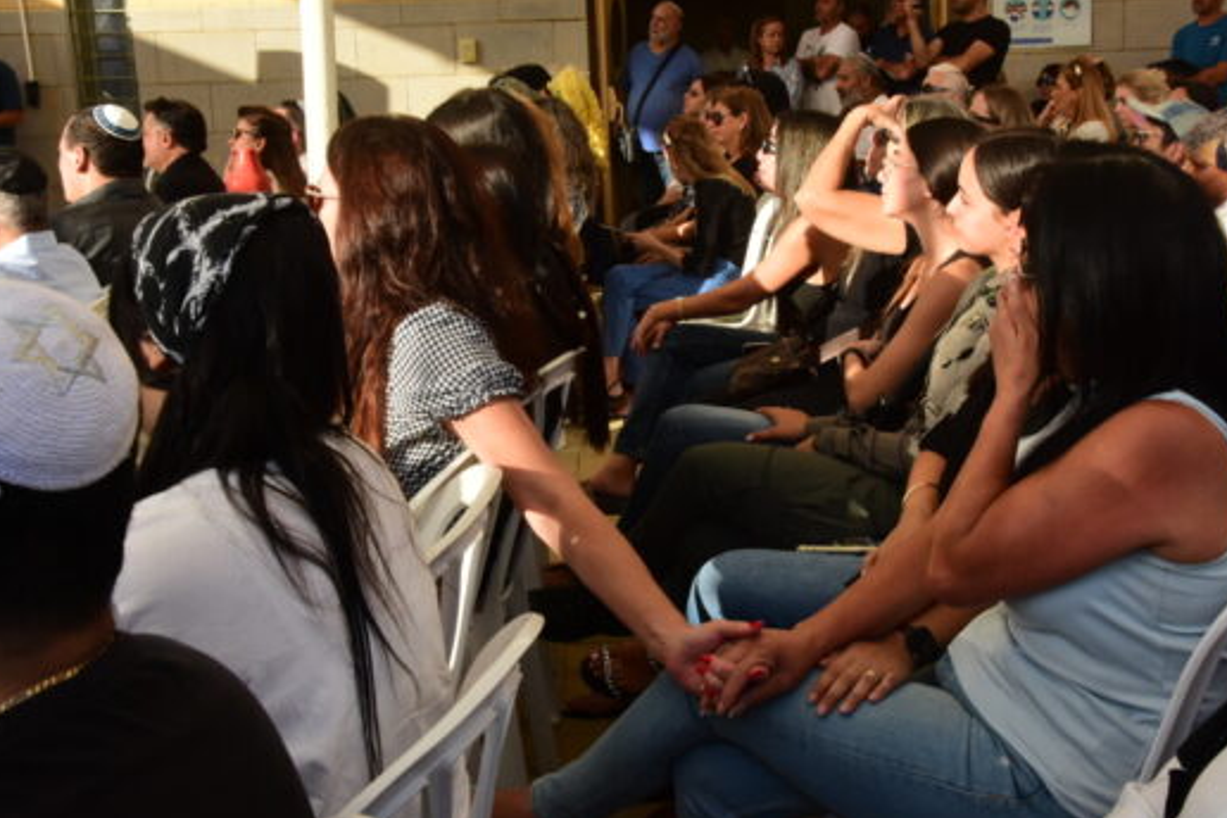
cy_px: 376
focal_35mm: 44
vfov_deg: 30.8
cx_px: 675
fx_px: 1485
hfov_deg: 44.8
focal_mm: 25
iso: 1000
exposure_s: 1/250
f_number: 16
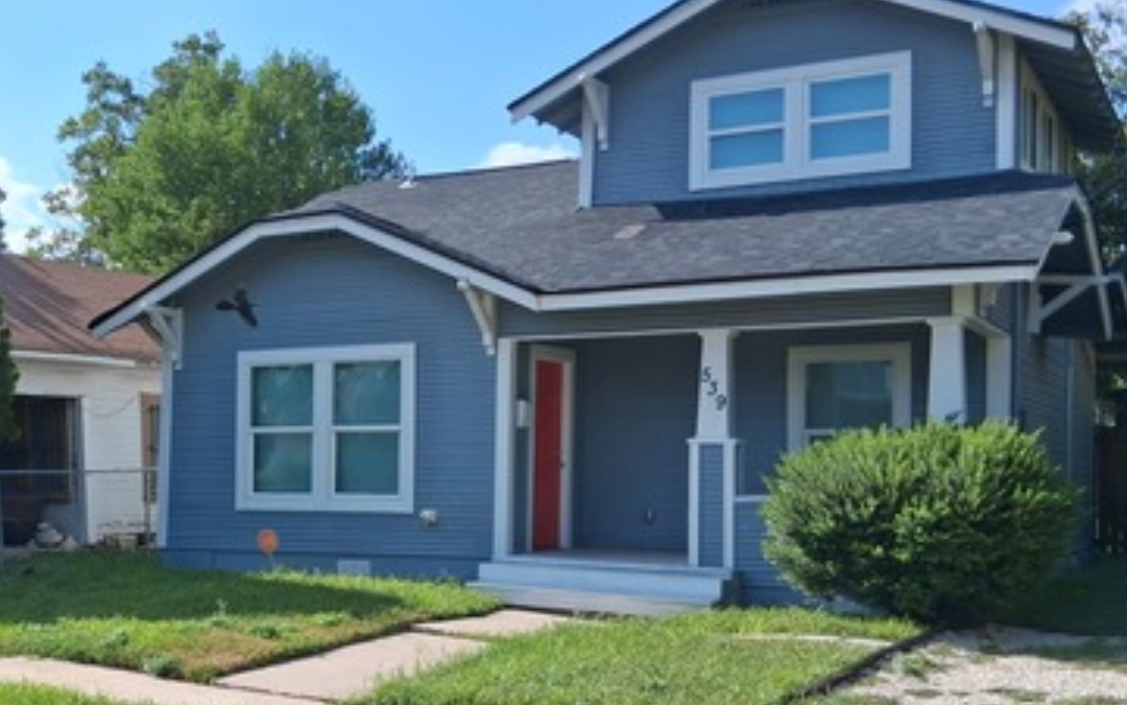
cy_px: 464
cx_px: 285
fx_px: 1505
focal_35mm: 49
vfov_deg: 26.2
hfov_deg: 39.9
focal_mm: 3.98
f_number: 1.8
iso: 25
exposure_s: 1/792
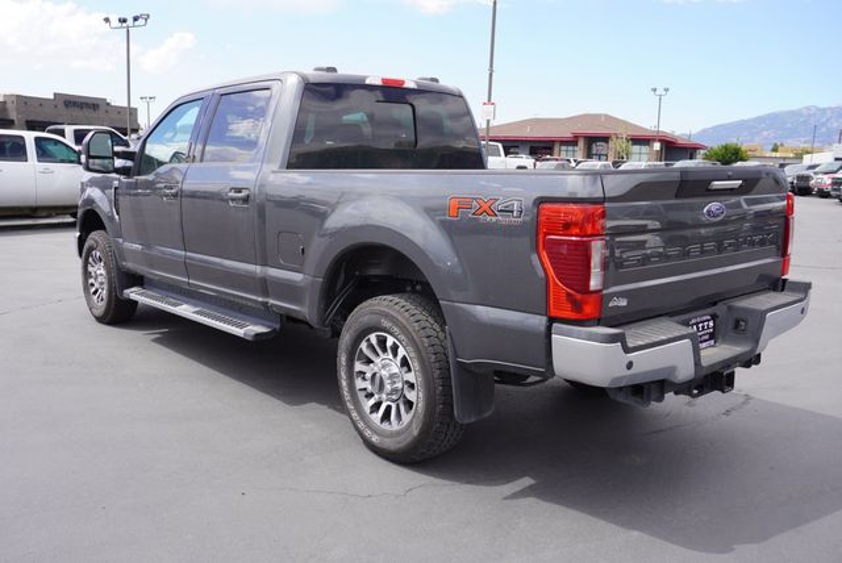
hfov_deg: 59.4
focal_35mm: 32
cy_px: 282
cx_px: 421
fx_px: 737
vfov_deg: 41.8
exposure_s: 1/100
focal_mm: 21
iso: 100
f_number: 8
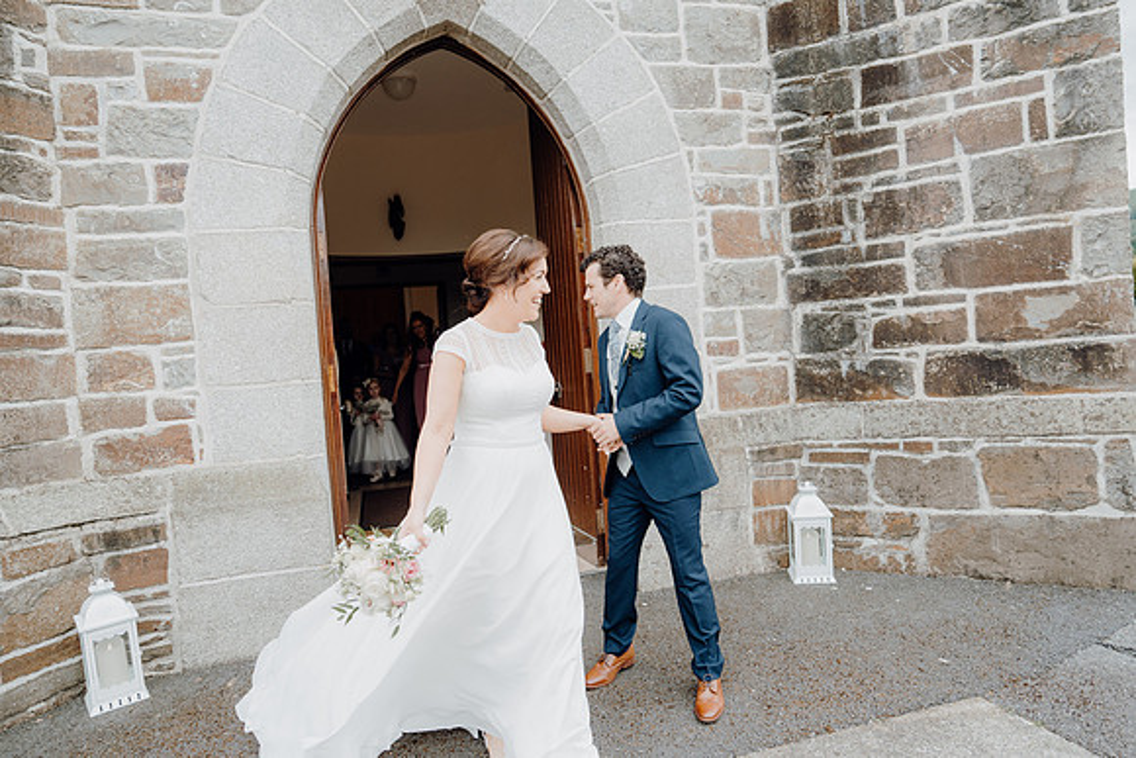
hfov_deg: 73.7
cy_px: 379
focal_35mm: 24
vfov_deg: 53.2
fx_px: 757
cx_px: 568
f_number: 2.8
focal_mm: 24
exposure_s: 1/400
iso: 125
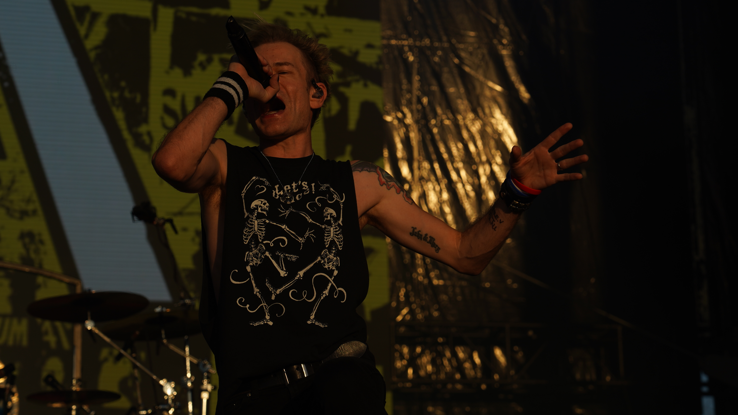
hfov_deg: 19.1
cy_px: 186
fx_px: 2192
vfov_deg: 10.8
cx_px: 372
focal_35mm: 112
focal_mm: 105
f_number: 8
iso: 100
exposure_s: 1/800
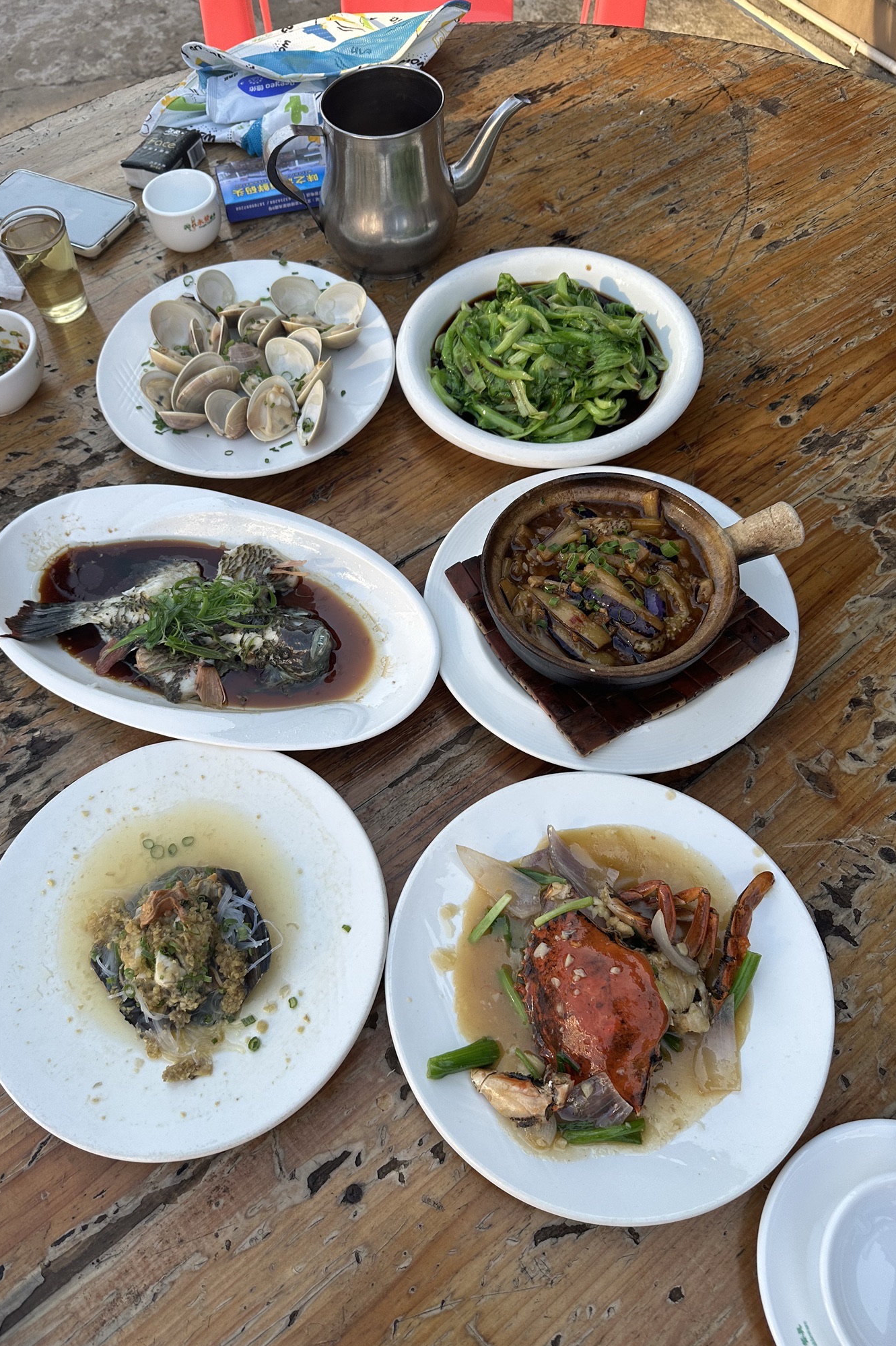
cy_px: 673
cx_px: 394
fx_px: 933
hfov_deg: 51.2
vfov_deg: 71.5
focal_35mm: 25
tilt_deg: -60.5
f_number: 1.78
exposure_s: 1/971
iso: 80
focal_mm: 6.86
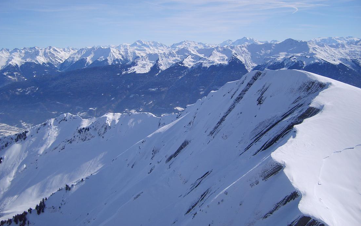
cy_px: 105
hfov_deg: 51.5
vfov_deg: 33.6
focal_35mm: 38
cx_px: 177
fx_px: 374
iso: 50
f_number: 7.1
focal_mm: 5.8
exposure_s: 1/350
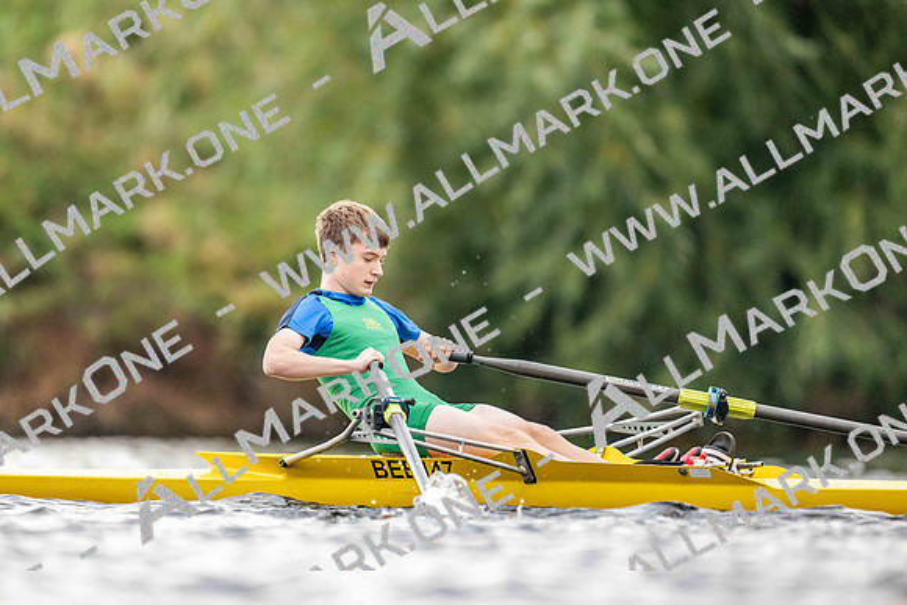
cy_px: 302
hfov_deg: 3.4
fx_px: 15119
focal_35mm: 600
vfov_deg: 2.3
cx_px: 454
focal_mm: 600
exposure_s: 1/2500
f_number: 4
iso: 4500
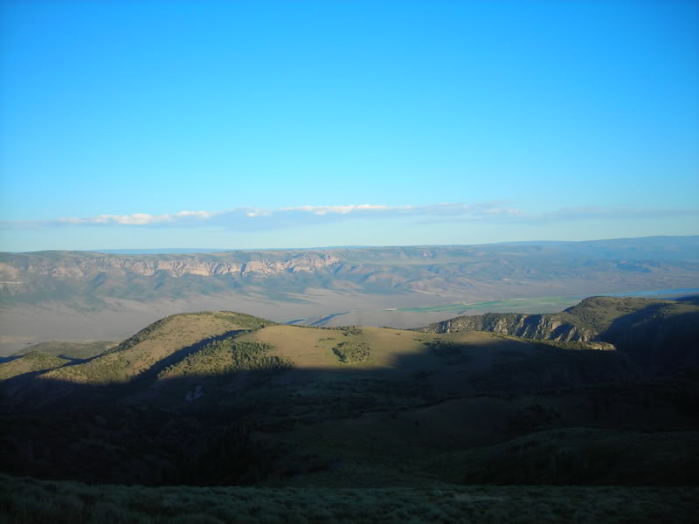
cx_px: 350
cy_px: 262
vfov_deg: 37.7
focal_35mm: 38
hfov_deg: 49.0
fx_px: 767
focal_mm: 6.3
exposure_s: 1/389
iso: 50
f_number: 3.2
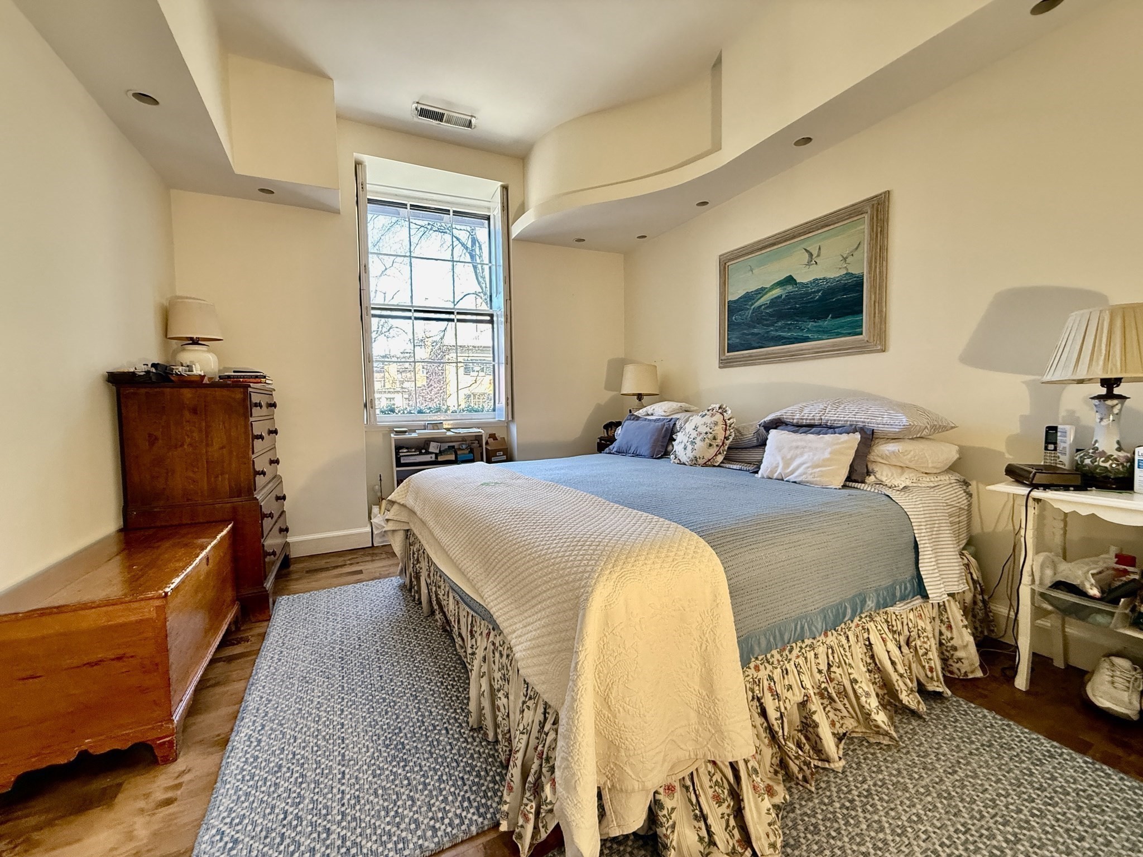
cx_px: 572
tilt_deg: -2.8
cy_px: 428
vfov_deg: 85.7
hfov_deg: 102.1
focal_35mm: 14
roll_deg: +1.6
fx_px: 462
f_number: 2.2
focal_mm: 2.22
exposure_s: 1/60
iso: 500
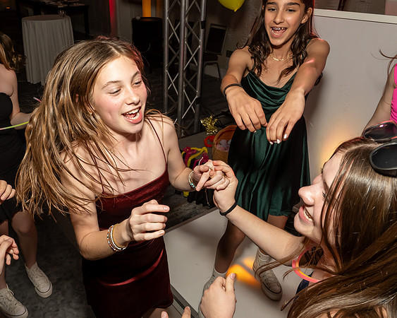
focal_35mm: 29
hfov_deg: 60.1
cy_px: 163
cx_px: 153
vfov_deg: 50.2
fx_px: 339
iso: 800
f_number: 7.1
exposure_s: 1/250
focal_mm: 17
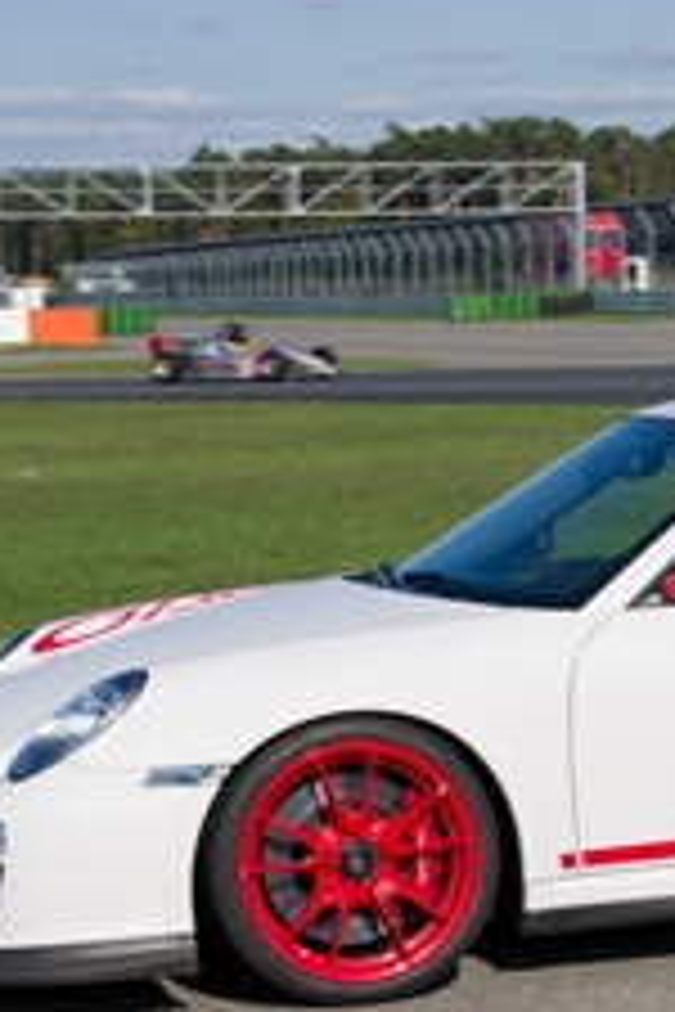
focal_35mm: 149
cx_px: 675
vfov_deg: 13.8
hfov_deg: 9.2
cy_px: 648
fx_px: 4190
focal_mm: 45
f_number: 9
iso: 200
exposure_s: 1/640
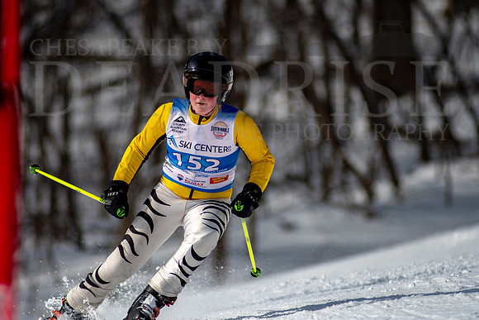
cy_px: 160
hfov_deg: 4.6
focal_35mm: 450
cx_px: 240
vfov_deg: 3.1
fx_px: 5989
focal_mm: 300
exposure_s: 1/6400
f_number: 2.8
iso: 100
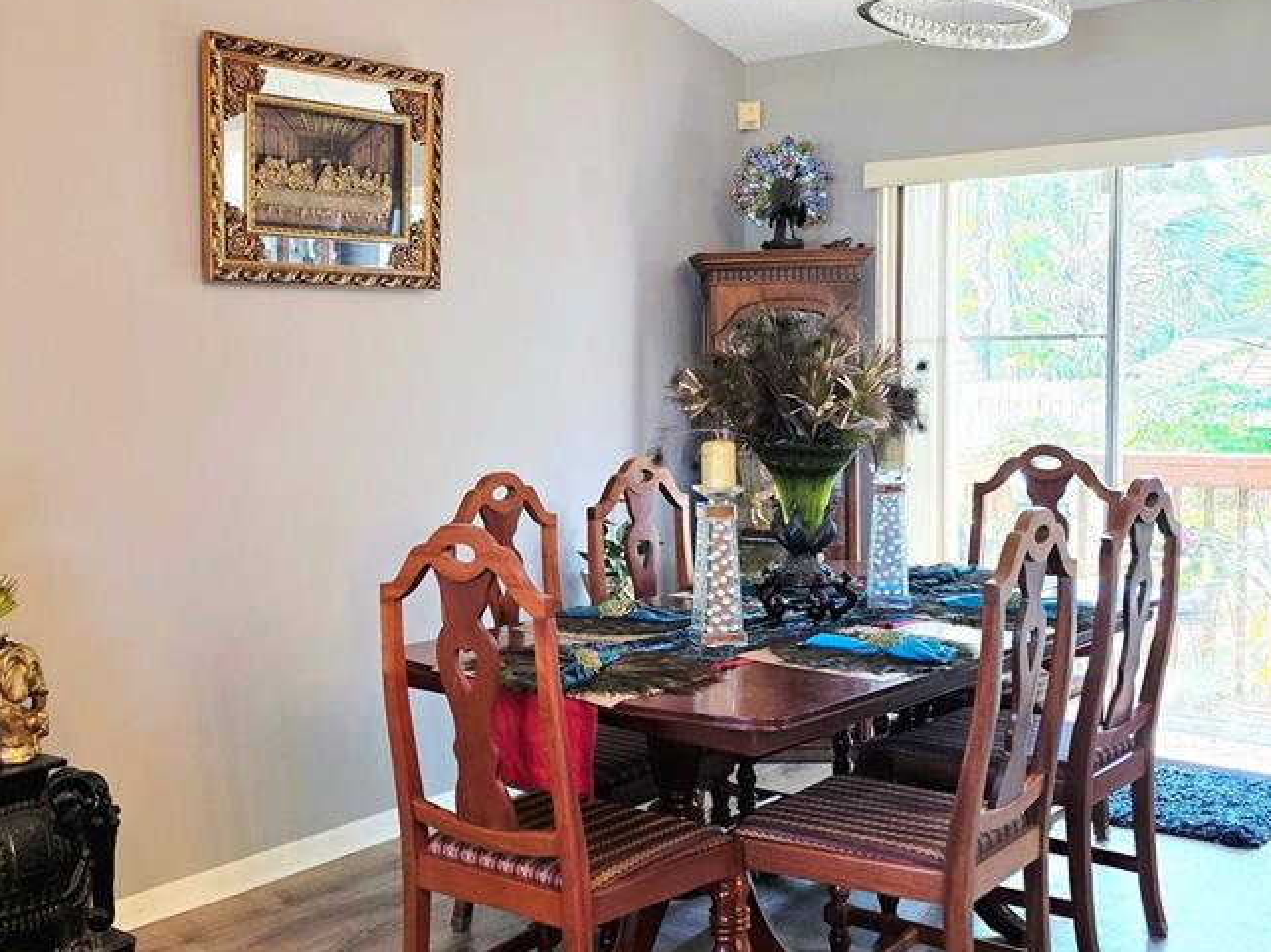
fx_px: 1578
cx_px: 443
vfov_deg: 33.6
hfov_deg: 43.4
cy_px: 495
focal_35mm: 43
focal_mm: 6.3
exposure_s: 1/120
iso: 320
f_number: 1.7
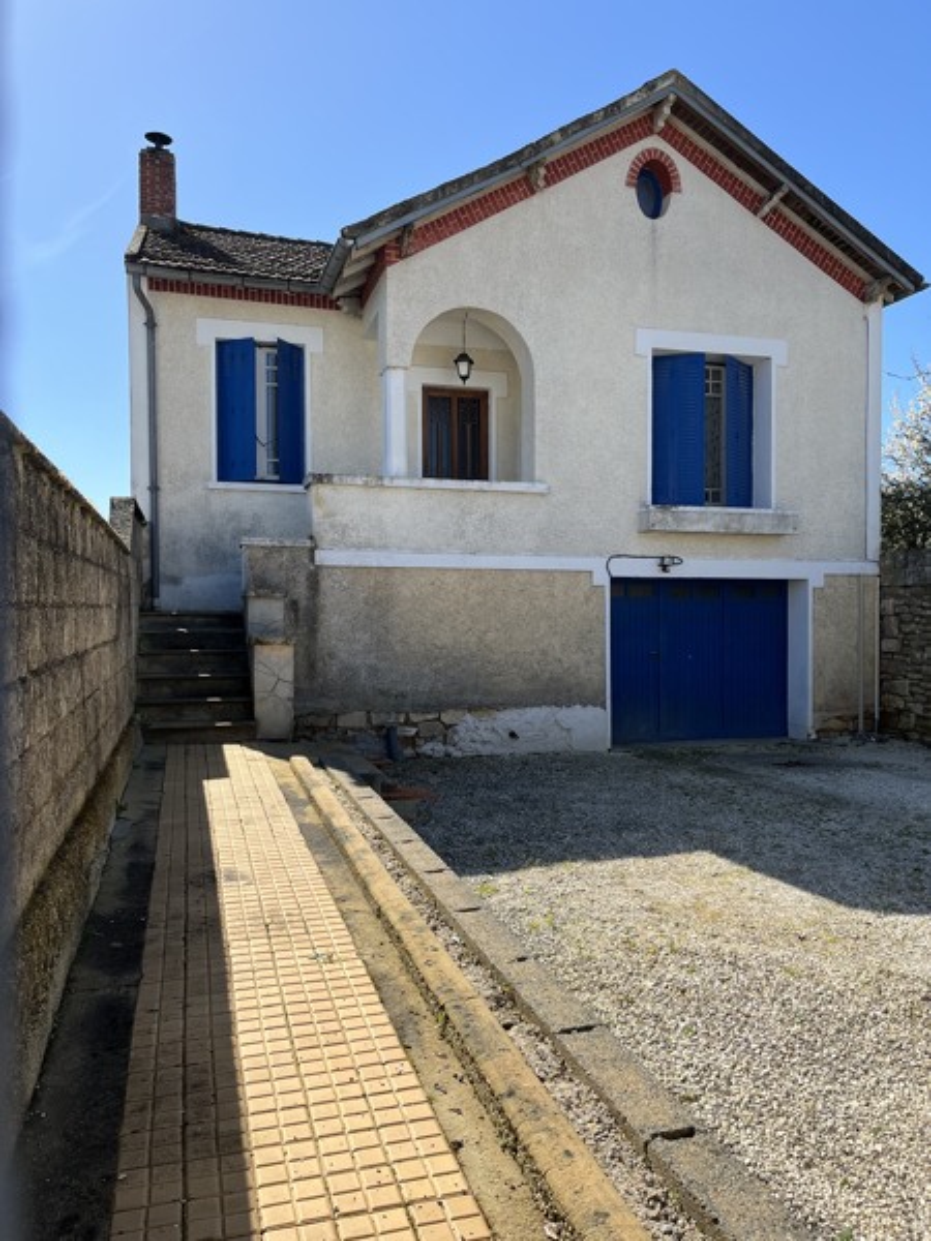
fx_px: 932
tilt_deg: +0.0
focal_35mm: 26
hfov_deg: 53.1
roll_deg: +1.1
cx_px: 466
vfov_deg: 67.3
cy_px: 620
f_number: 1.6
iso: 50
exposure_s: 1/2755
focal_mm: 5.1
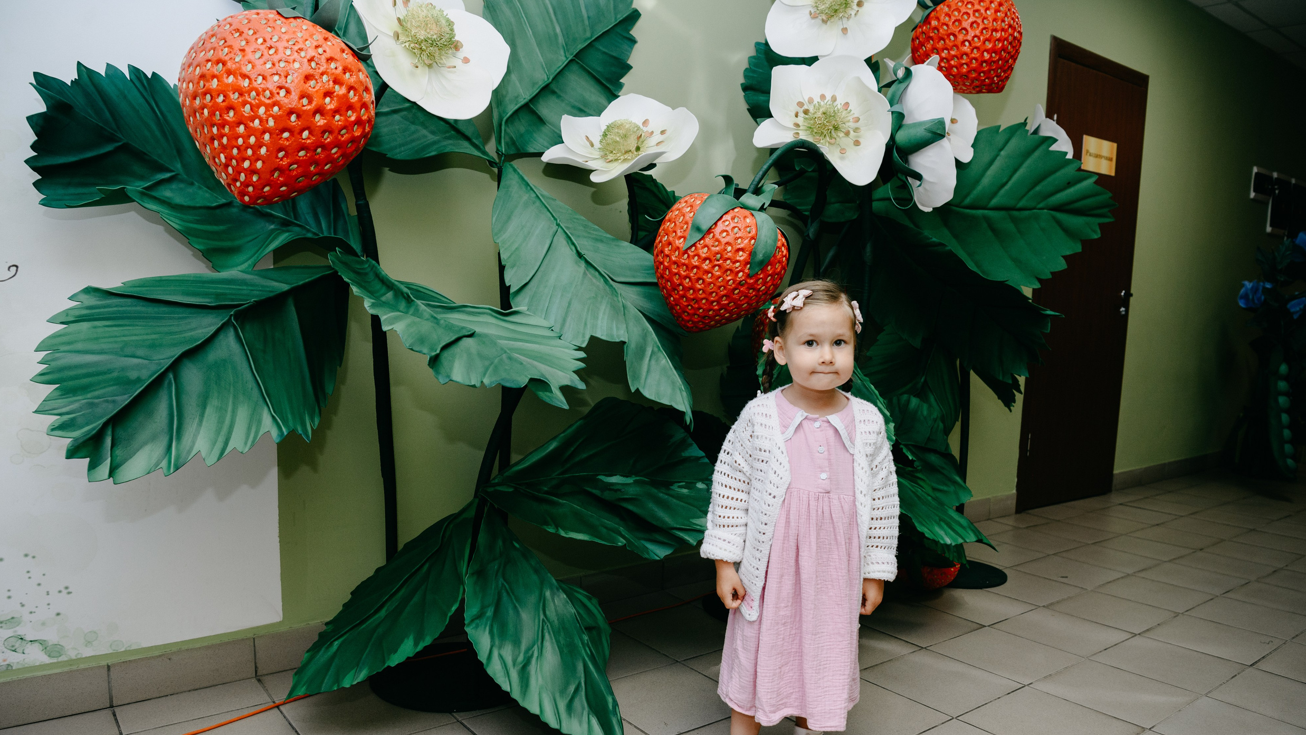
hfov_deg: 71.9
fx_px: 900
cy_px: 422
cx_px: 656
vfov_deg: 44.3
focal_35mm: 26
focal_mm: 24
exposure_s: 1/160
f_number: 4
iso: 320
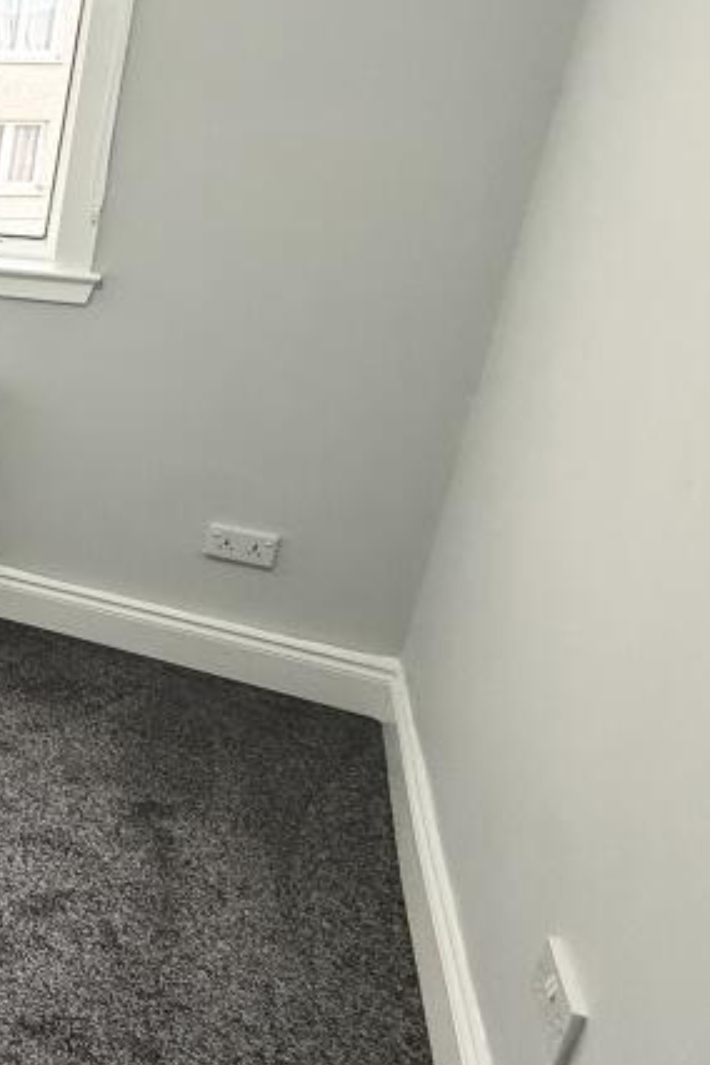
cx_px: -478
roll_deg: -1.1
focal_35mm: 35
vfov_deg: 54.0
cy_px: 420
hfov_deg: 24.2
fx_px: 1035
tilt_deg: -16.8
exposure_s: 1/100
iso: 160
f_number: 2.2
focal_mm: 2.22
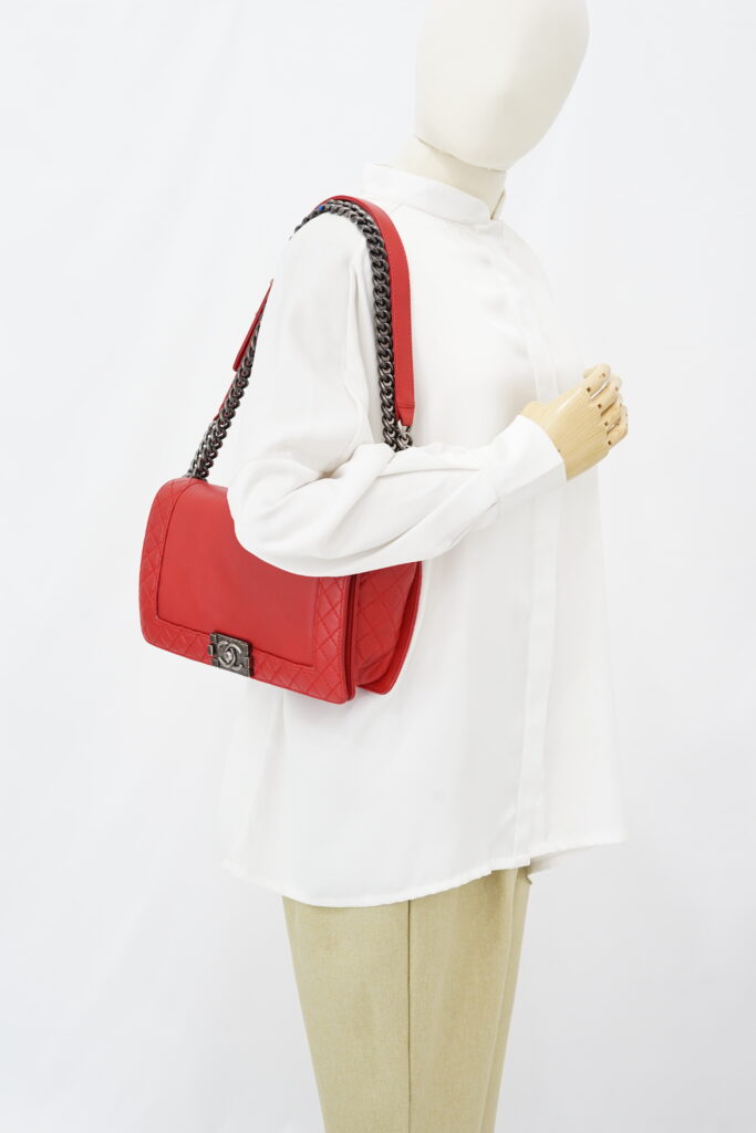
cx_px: 378
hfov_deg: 27.0
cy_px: 566
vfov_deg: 39.6
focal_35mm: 50
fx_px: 1574
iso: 640
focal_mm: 50
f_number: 6.3
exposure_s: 1/6
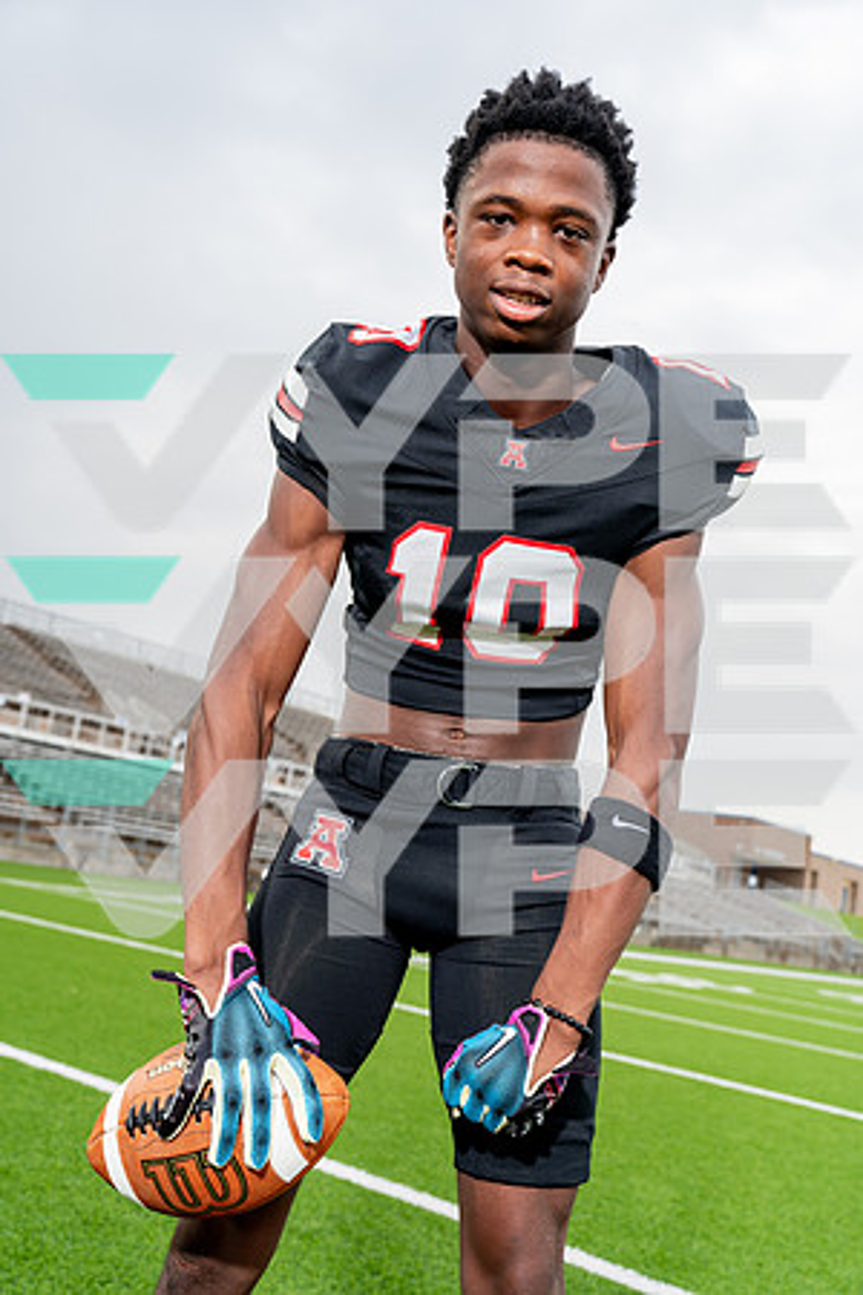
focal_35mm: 36
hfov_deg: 36.9
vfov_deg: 53.1
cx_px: 432
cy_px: 648
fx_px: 1294
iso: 100
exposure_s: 1/250
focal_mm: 36
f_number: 5
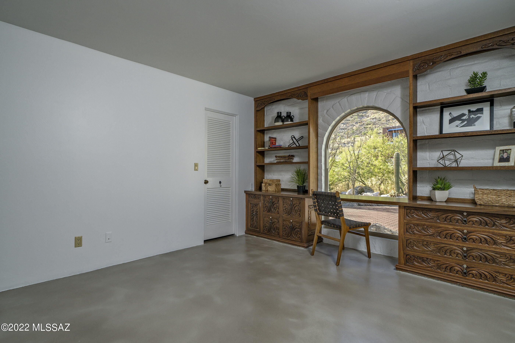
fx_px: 229
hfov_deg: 96.7
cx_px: 258
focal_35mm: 16
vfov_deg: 73.7
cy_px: 172
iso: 200
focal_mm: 16
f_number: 11
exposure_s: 1/50
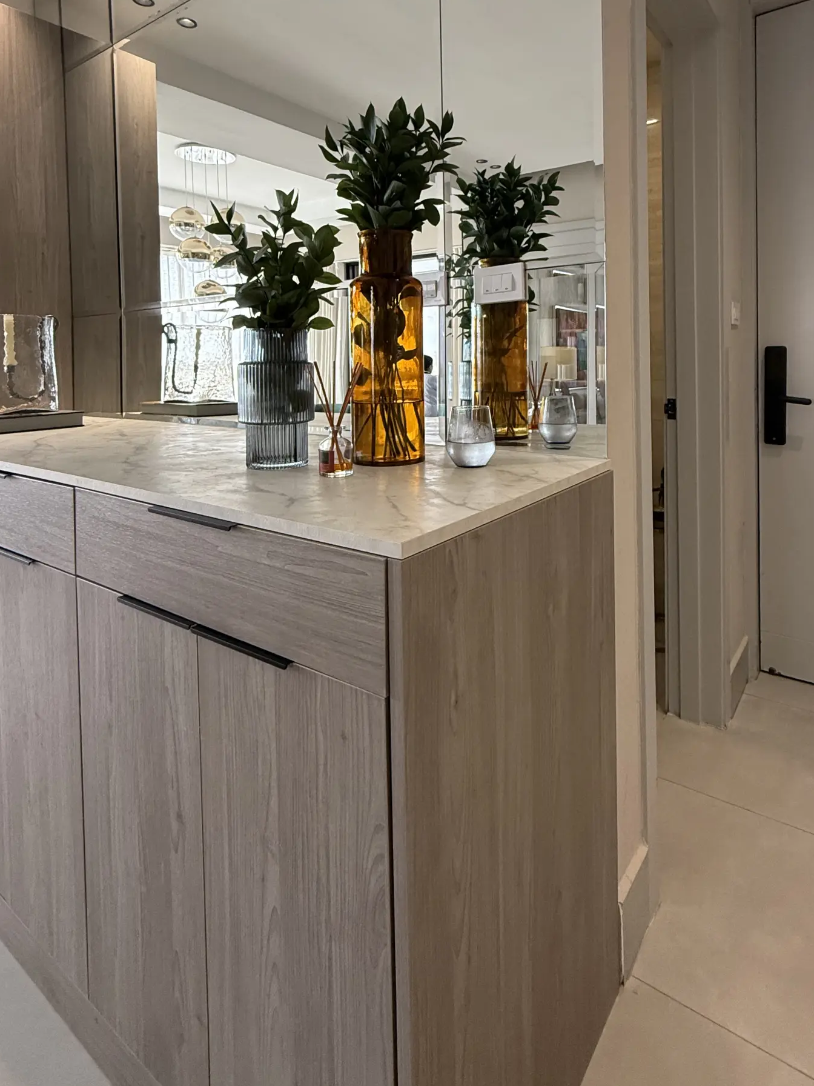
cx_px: 465
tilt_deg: -0.9
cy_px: 372
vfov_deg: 79.4
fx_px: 627
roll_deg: +0.9
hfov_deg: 65.7
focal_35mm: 20
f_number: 2.2
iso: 200
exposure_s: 1/99
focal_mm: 2.22
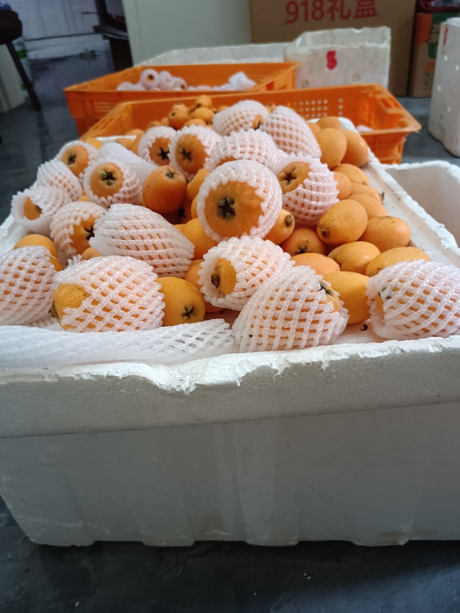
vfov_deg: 65.3
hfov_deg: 51.3
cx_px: 230
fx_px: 478
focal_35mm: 27
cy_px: 306
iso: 929
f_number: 1.9
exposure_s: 1/50
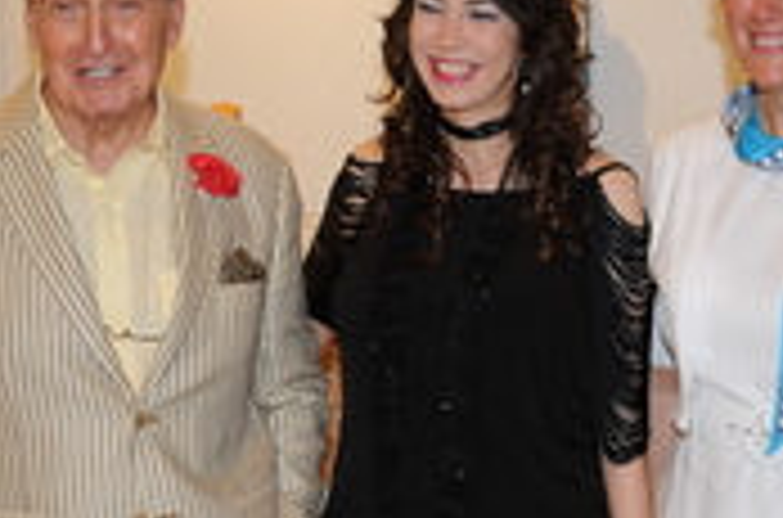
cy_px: 345
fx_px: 2039
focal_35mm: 94
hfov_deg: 21.7
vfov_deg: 14.4
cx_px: 500
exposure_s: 1/60
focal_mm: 34
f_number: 5
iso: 200
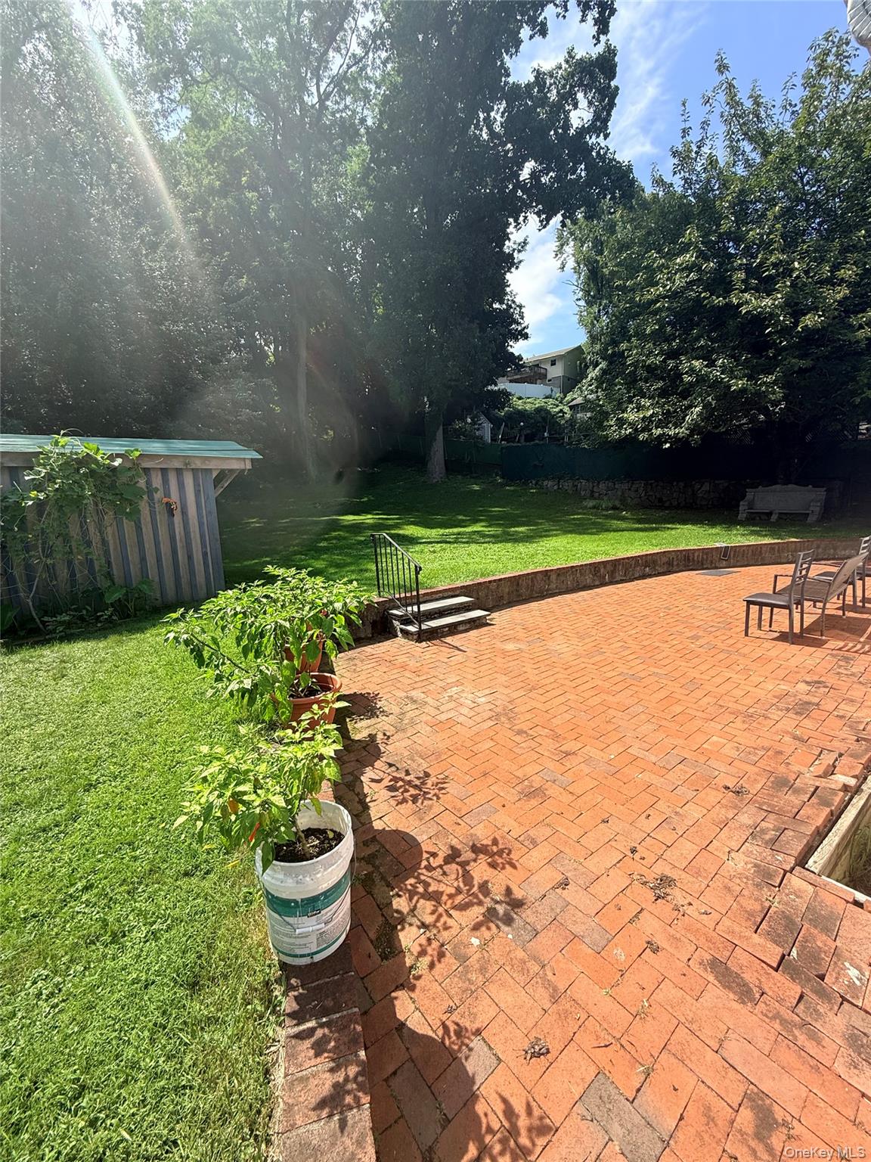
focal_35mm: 14
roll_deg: +1.0
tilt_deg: -8.9
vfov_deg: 102.1
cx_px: 436
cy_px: 581
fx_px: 470
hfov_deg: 85.7
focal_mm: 2.22
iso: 64
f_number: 2.2
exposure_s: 1/1033
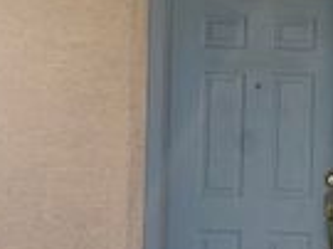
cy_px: 78
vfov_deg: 16.5
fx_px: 855
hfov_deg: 21.5
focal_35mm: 89
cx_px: 308
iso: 80
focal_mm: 6.76
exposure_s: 1/1018
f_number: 1.78
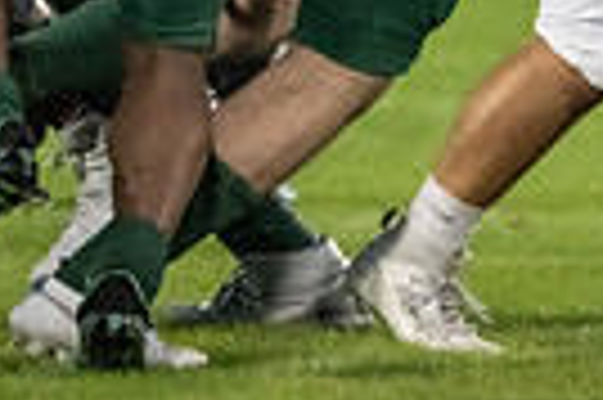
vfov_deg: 1.0
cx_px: 274
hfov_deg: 1.5
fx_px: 23689
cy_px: -371
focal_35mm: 1416
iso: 10000
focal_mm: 327
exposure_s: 1/1250
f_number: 5.6
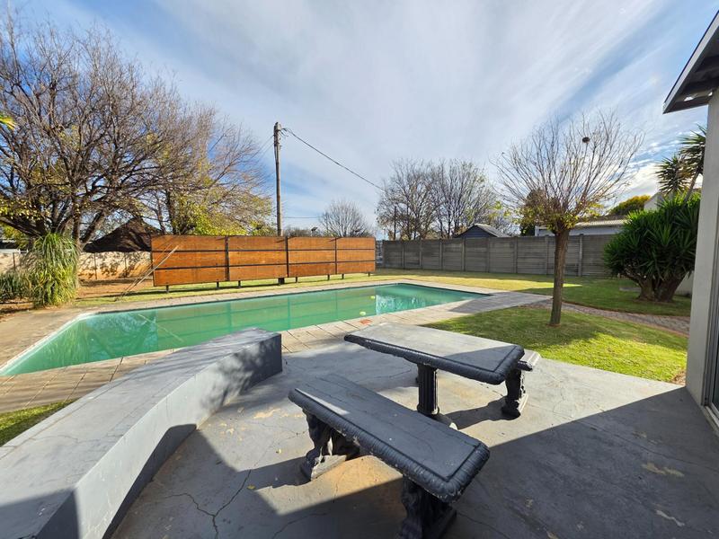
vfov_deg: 89.9
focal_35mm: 13
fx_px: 270
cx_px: 360
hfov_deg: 106.2
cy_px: 270
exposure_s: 1/730
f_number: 1.9
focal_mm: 2.2
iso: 40
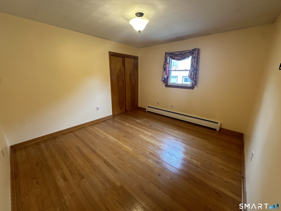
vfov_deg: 85.7
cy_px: 106
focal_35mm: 14
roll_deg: -0.5
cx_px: 140
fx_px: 114
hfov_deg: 102.1
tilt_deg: -15.8
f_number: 2.2
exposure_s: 1/60
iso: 320
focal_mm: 2.22
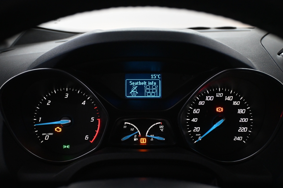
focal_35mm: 44
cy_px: 94
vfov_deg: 30.8
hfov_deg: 45.0
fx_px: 342
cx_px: 142
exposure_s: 1/80
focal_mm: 29
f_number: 4.8
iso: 3200
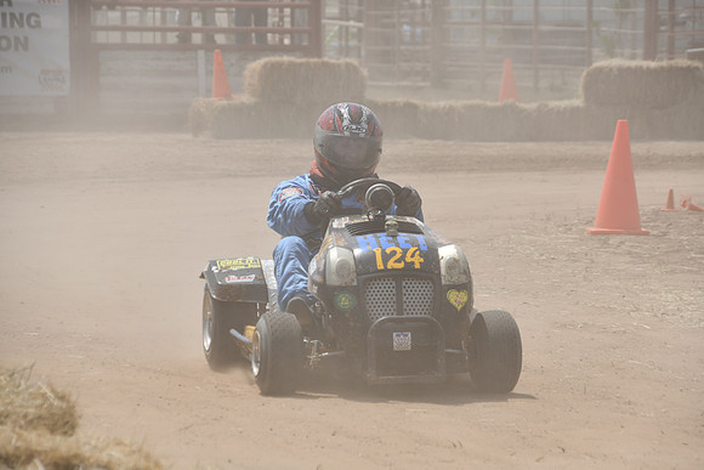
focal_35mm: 277
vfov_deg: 5.0
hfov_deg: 7.4
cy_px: 235
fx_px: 5418
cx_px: 352
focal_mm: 185
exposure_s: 1/500
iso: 110
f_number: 8
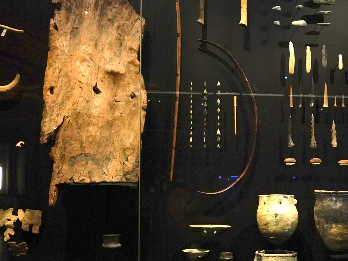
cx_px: 285
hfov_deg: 42.5
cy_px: 132
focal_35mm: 42
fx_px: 422
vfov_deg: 34.3
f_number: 4.5
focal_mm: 24
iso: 3200
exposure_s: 1/80
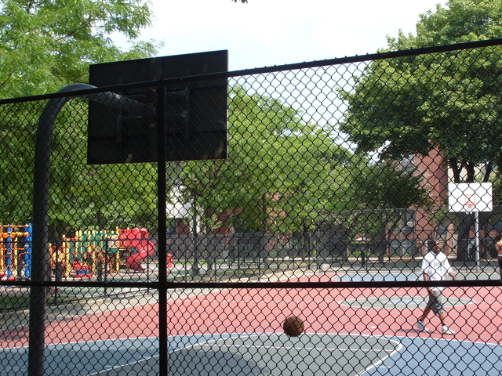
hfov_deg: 38.2
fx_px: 725
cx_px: 251
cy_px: 188
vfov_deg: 29.1
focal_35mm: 50
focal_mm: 11.1
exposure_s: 1/250
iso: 80
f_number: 4.8
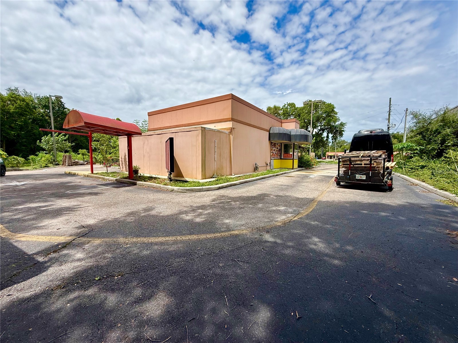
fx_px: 185
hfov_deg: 102.1
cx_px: 229
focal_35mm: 14
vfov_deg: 85.7
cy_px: 172
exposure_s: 1/2024
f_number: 2.2
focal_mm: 2.22
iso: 50
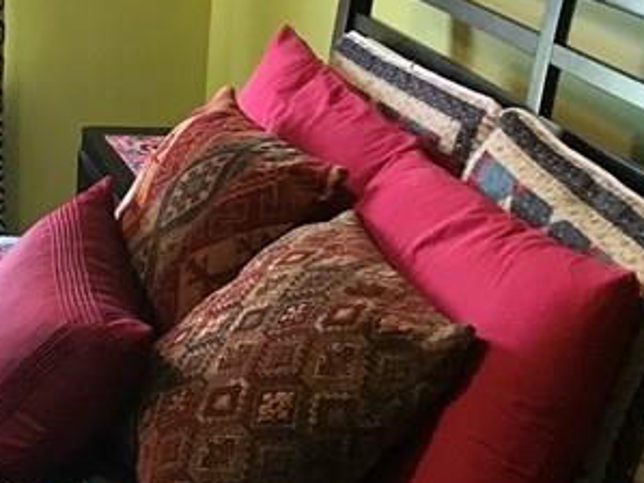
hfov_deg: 18.2
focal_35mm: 96
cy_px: -39
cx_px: -325
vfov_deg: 15.0
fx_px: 1785
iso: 32
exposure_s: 1/30
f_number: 1.8
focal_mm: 3.99
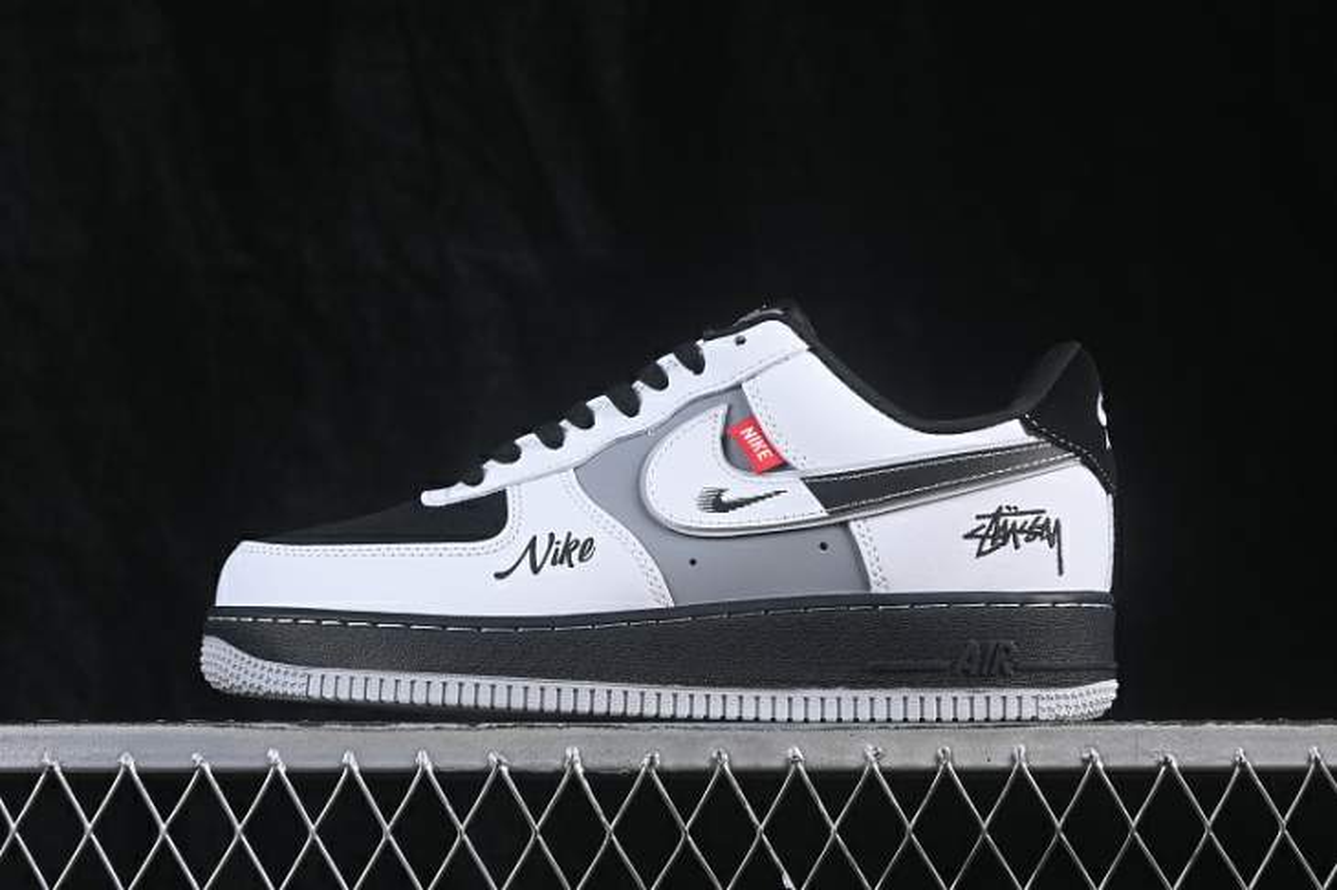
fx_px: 2784
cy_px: 445
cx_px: 668
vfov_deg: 18.2
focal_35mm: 75
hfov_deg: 27.0
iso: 160
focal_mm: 50
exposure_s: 1/80
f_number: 7.1
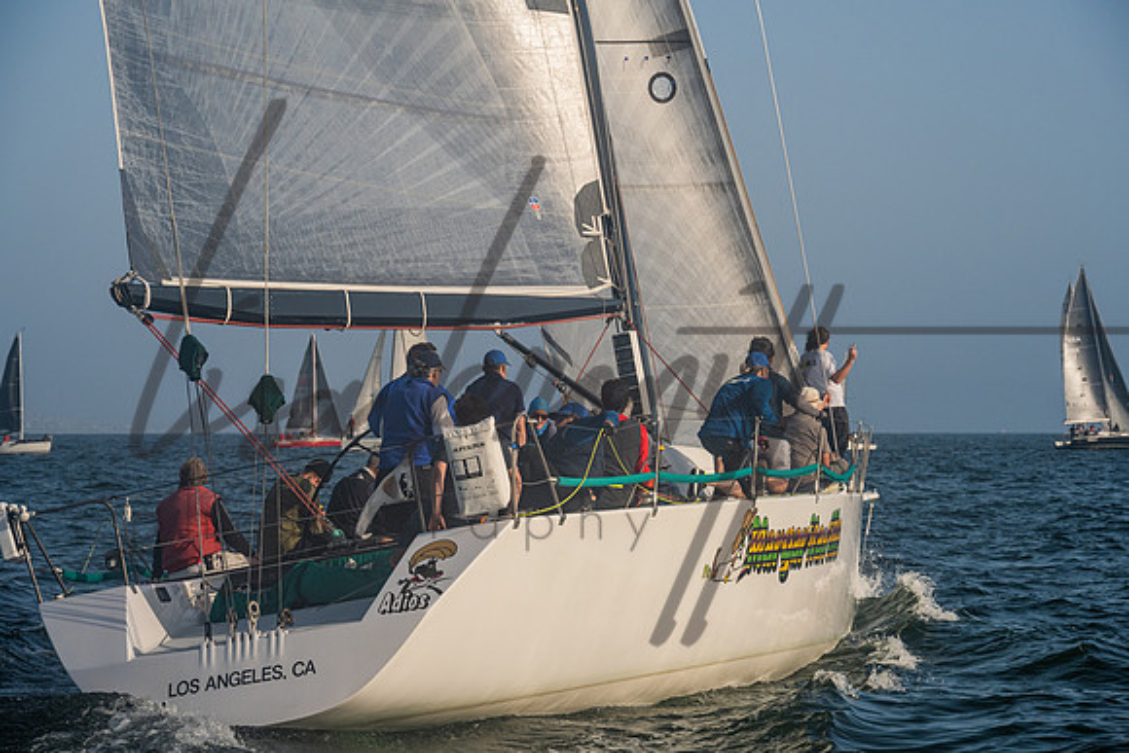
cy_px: 376
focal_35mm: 100
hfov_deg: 20.4
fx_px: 3143
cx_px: 564
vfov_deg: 13.7
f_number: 8
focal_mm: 98
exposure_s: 1/2000
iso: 400
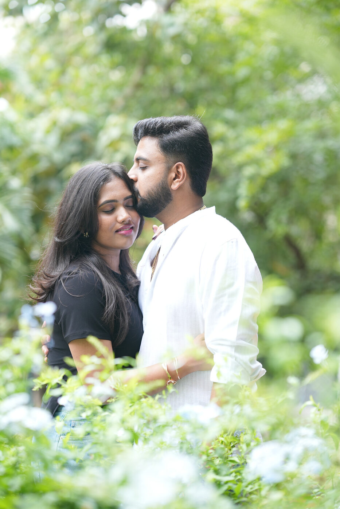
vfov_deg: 23.9
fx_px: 1203
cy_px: 254
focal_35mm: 85
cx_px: 170
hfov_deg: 16.1
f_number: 2.2
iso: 250
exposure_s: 1/320
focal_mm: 85
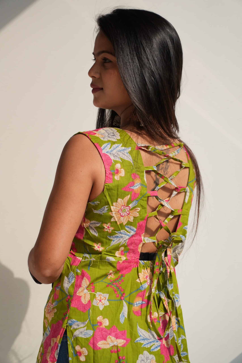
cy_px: 182
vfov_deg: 13.3
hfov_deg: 8.9
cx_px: 121
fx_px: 1558
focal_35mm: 154
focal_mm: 103
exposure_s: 1/800
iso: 100
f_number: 4
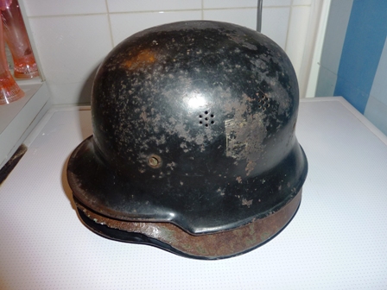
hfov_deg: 69.4
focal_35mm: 25
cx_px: 194
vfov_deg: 54.9
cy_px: 145
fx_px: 279
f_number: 3.3
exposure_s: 1/30
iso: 100
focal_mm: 4.1
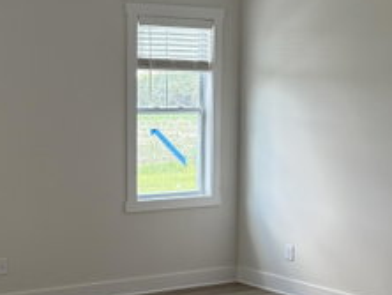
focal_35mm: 69
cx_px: 91
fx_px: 782
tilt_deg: -4.9
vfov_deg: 21.3
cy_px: 187
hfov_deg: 27.7
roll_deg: +0.9
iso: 160
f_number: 1.78
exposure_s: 1/235
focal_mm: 6.76
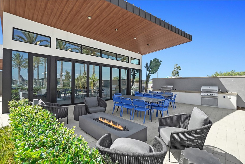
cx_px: 122
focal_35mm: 15
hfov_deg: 100.4
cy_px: 82
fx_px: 102
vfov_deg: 77.4
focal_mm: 10
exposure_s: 1/1000
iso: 800
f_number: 8
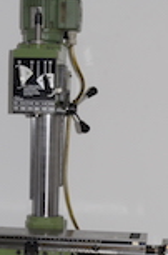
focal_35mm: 112
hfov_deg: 12.1
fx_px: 789
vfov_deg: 17.7
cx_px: 48
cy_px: 280
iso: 800
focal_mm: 28
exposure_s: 1/60
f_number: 14
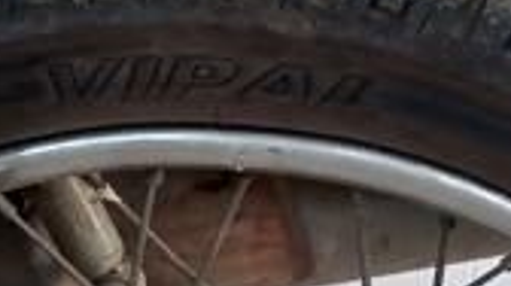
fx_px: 1407
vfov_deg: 11.1
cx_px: 268
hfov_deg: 20.6
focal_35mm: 104
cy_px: 447
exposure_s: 1/60
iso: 125
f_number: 1.8
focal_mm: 4.65
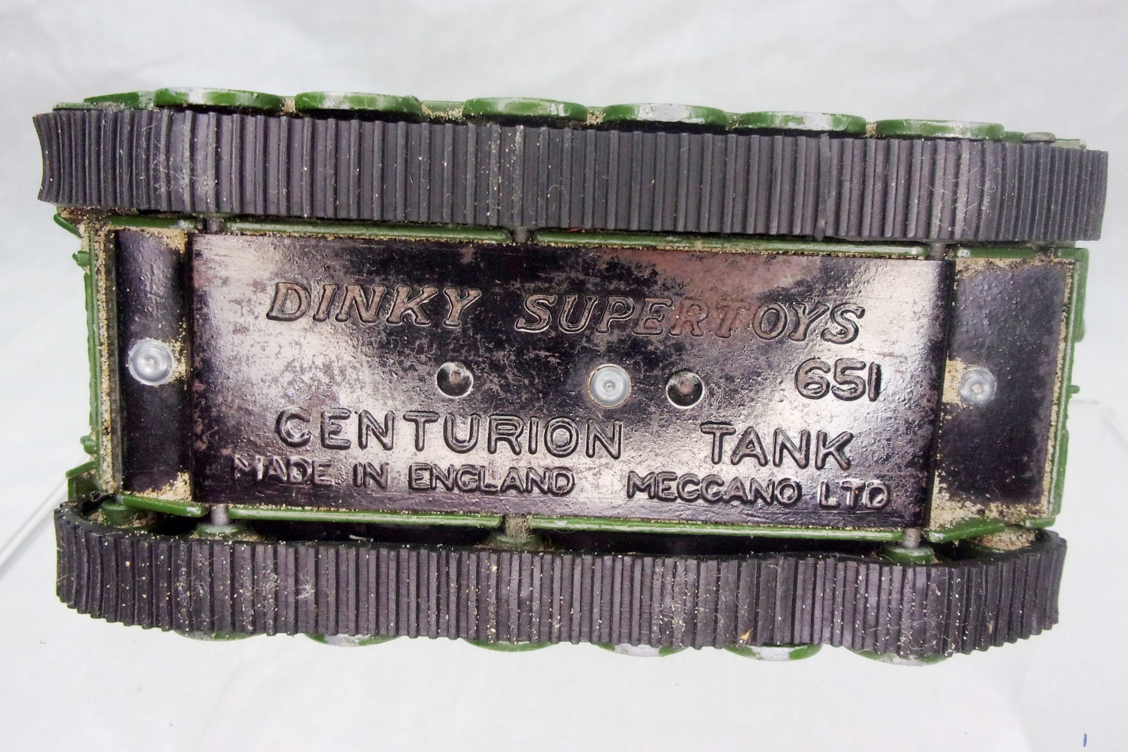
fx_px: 940
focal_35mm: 30
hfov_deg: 61.9
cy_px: 371
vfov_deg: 43.6
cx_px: 576
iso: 246
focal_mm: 5.1
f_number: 3.9
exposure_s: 1/125
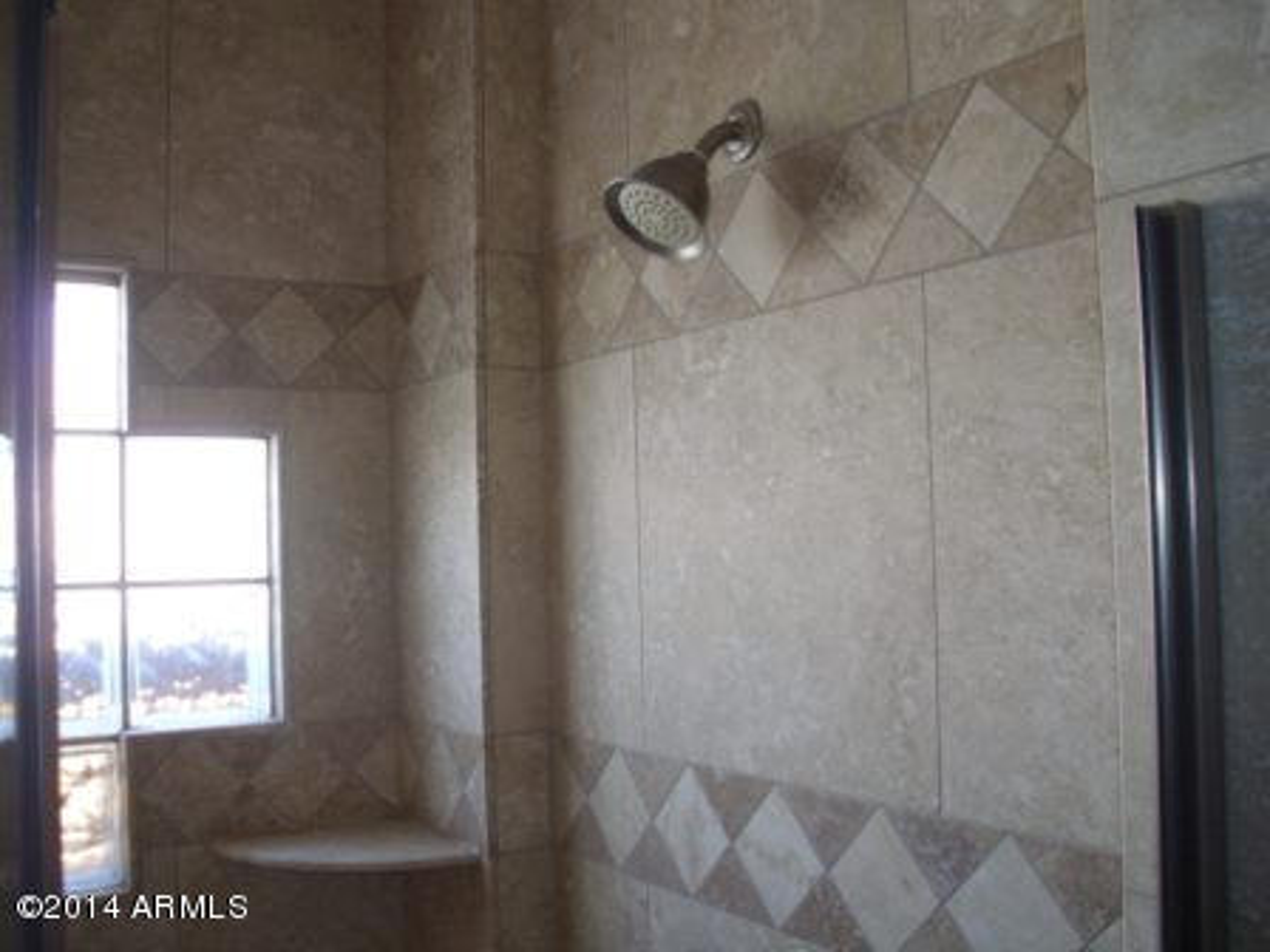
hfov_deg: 49.0
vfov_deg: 37.7
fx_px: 1394
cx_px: 635
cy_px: 476
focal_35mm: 38
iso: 200
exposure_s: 1/60
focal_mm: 6.3
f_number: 2.9
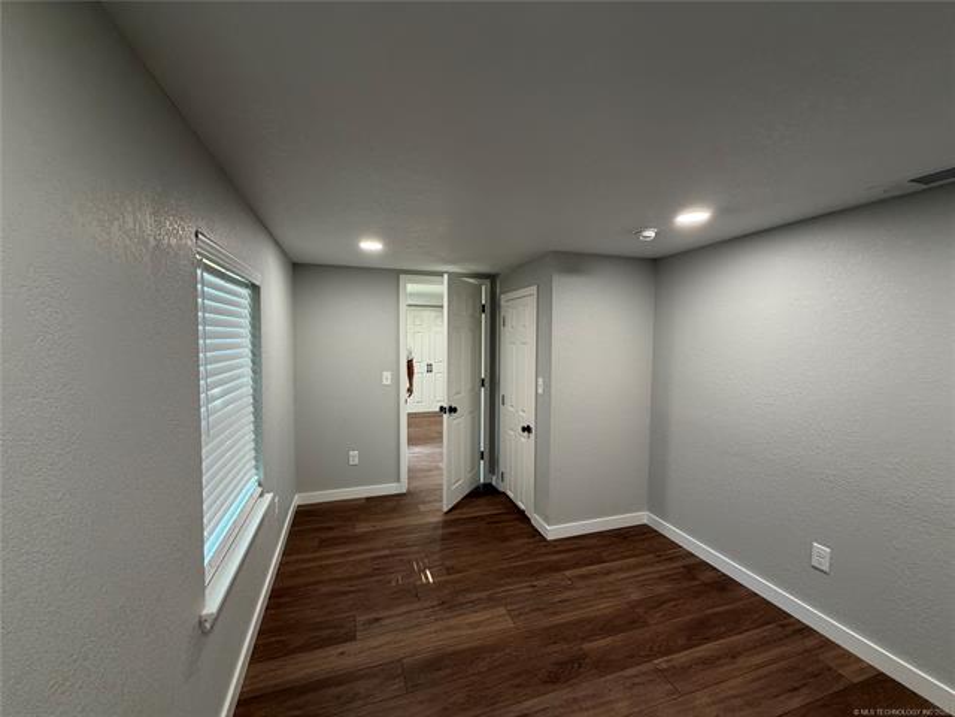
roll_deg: -1.2
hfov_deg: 102.1
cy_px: 358
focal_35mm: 14
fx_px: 386
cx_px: 478
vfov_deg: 85.7
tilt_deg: -1.8
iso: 320
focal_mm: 2.22
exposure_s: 1/120
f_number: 2.2
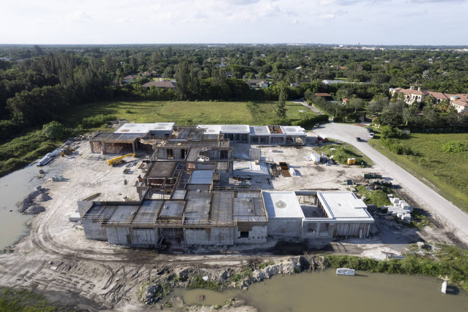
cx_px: 234
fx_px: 286
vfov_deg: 57.2
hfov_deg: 78.6
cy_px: 156
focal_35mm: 22
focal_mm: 8.38
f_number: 2.8
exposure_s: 1/1500
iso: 130
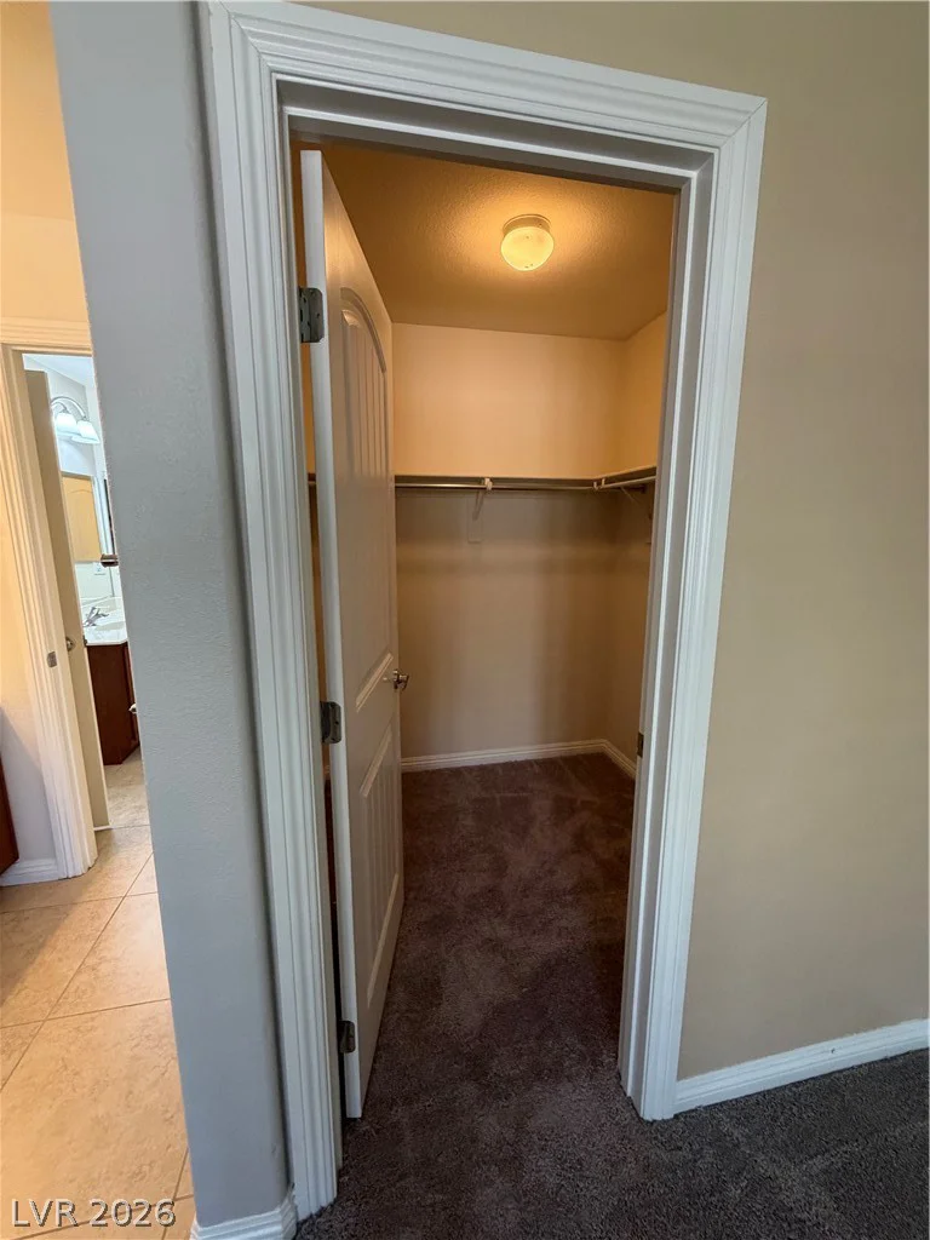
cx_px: 465
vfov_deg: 102.1
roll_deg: +0.5
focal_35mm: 14
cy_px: 620
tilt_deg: -9.7
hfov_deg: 85.7
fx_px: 502
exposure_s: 1/60
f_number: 2.2
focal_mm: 2.22
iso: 320
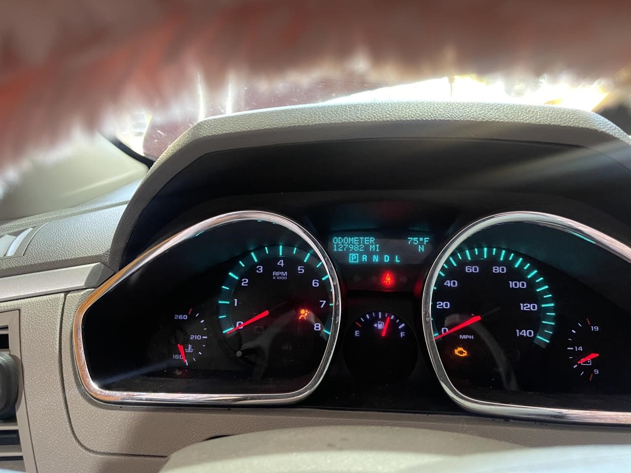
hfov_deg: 69.4
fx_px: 456
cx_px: 316
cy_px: 236
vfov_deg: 54.9
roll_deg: +2.0
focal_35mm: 25
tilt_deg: -12.8
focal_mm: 5.1
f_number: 1.6
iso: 500
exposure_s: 1/60
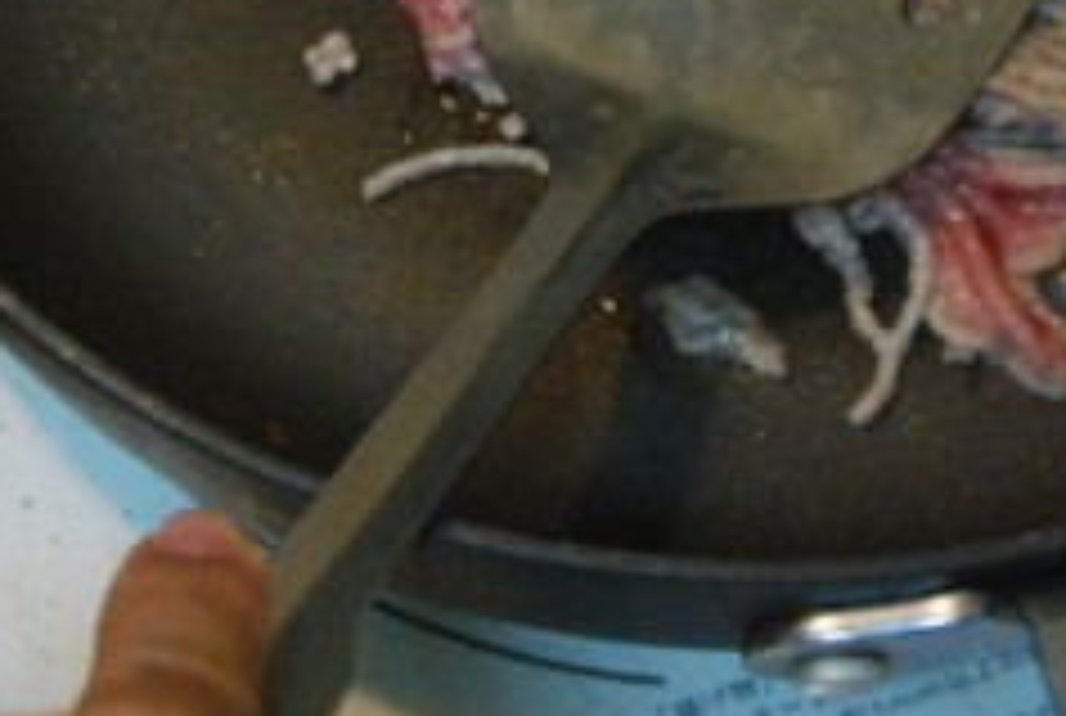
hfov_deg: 13.5
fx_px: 4509
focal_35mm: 152
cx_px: 549
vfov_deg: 9.0
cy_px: -86
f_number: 4
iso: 1600
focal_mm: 30
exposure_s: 1/60
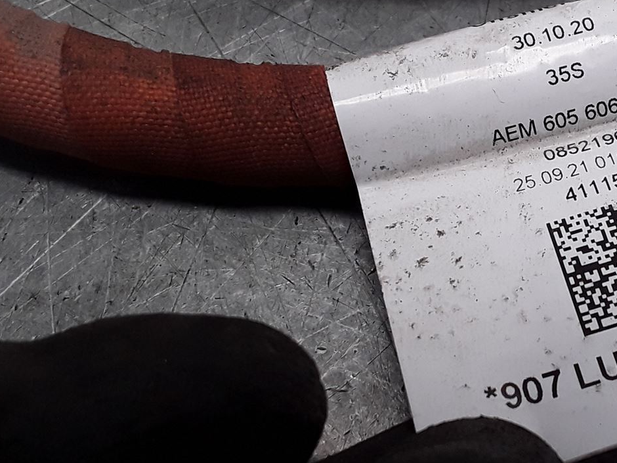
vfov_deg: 24.0
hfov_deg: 30.6
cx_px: 529
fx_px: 1087
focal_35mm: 61
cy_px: 202
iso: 100
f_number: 1.9
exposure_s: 1/243
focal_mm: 2.91
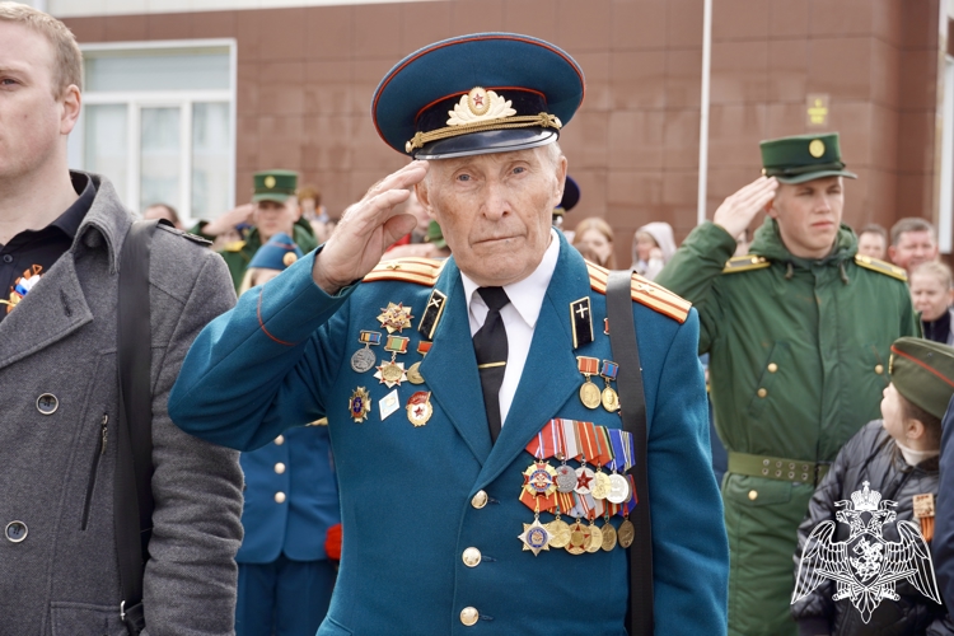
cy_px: 318
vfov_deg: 20.6
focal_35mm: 66
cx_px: 477
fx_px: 1749
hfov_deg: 30.5
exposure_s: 1/200
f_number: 5
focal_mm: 44
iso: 100
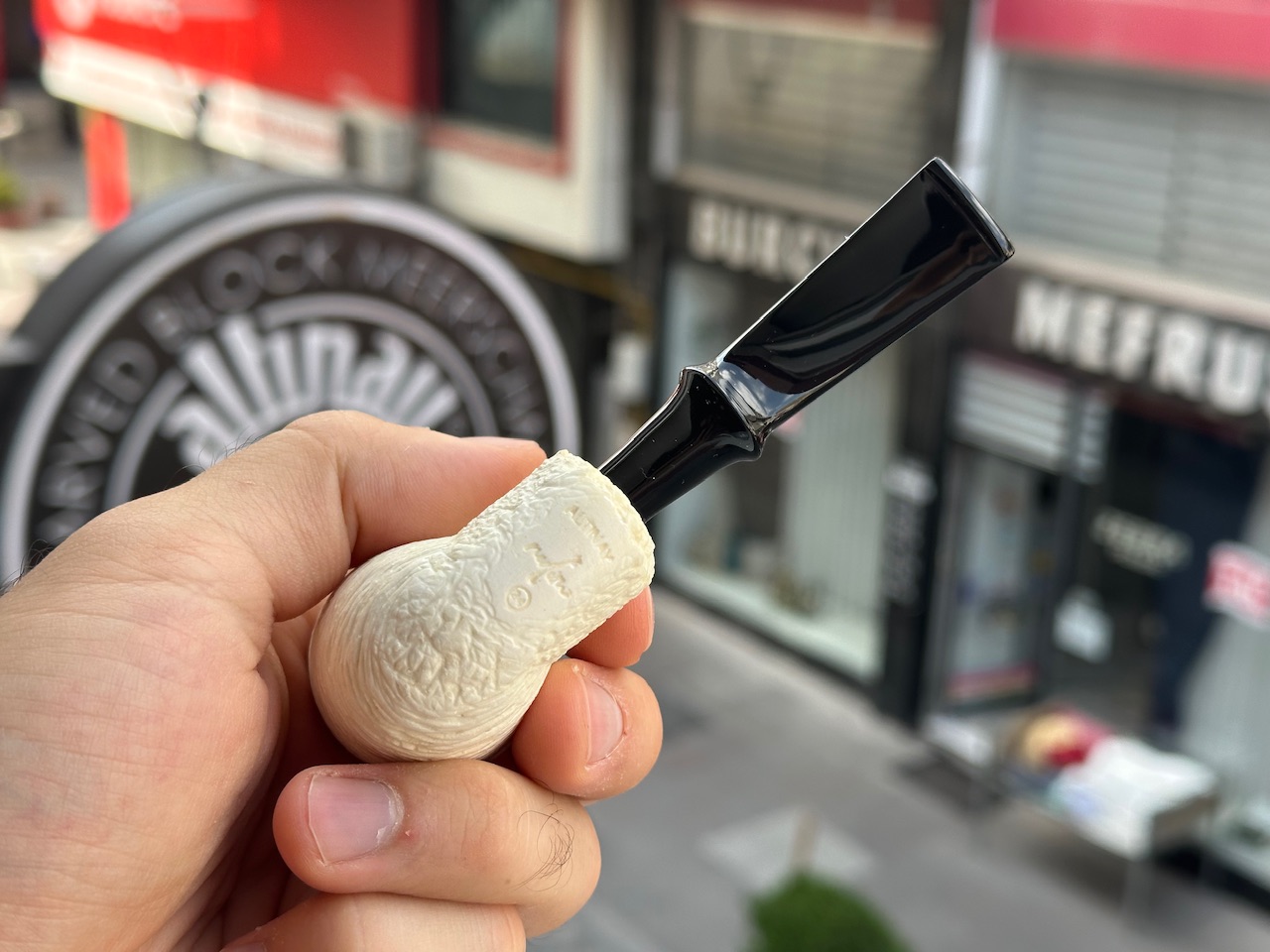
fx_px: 1761
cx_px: 635
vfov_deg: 30.3
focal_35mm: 48
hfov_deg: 39.7
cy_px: 476
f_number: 1.78
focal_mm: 6.86
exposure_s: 1/499
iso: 64
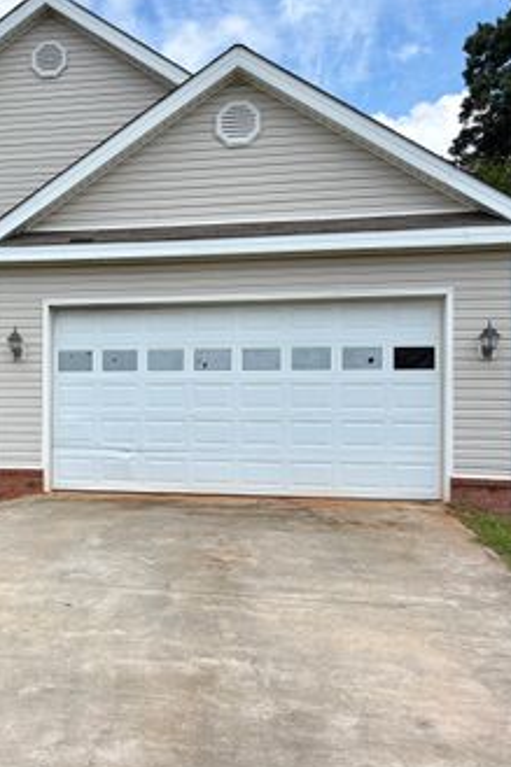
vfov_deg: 47.4
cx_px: 93
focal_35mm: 41
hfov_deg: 31.6
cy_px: 375
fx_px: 874
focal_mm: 5.96
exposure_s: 1/2747
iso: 50
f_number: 1.6
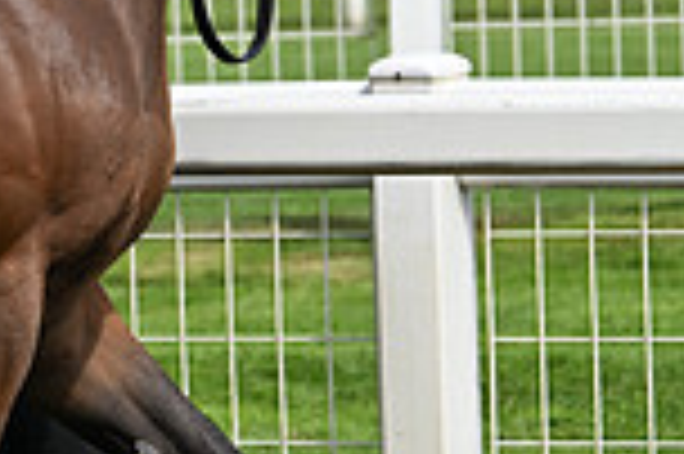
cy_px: -389
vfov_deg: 3.5
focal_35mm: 389
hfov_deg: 5.3
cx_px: -234
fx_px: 7383
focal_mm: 102
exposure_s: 1/4000
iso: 400
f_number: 4.5
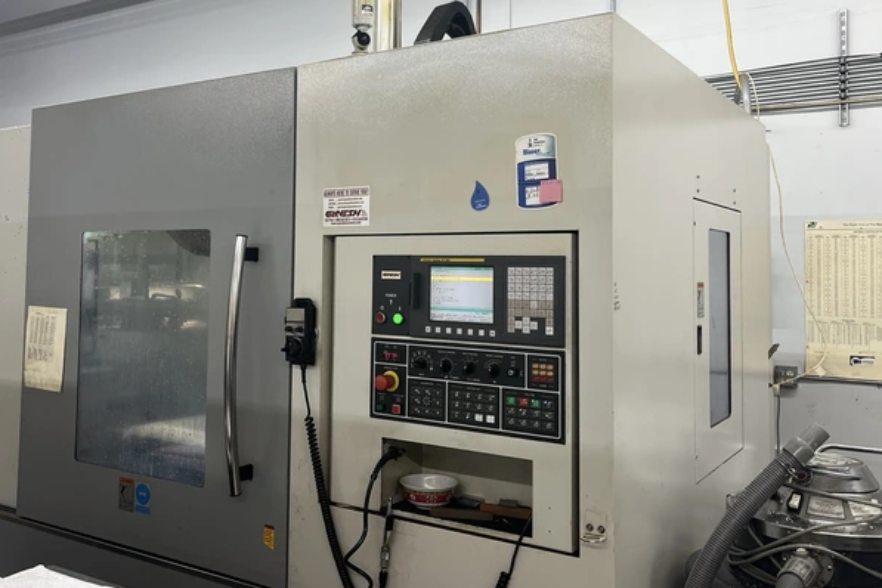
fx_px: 833
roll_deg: -1.0
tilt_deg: +2.7
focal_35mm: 34
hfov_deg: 55.6
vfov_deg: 38.7
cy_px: 227
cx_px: 386
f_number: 1.6
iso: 80
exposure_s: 1/60
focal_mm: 5.1
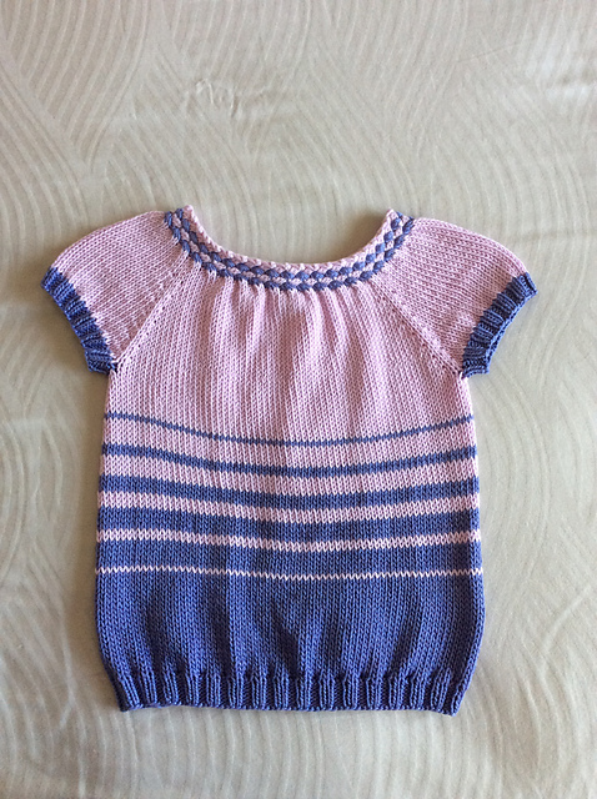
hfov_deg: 44.1
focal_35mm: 32
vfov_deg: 56.9
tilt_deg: -82.3
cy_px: 400
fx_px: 738
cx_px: 298
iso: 100
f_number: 2.4
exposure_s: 1/24
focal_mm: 3.3
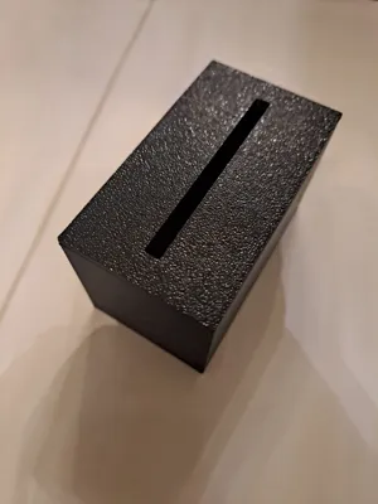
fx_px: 364
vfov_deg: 69.4
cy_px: 252
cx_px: 189
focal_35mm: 25
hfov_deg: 54.9
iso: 400
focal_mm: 4.65
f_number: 1.8
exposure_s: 1/20
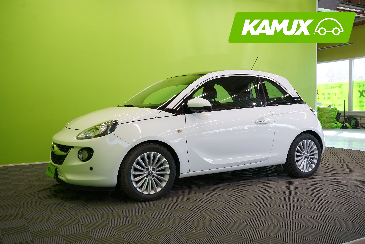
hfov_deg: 54.4
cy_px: 122
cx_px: 182
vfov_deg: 37.9
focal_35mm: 35
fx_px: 355
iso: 400
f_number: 6.3
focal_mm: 35
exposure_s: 1/40
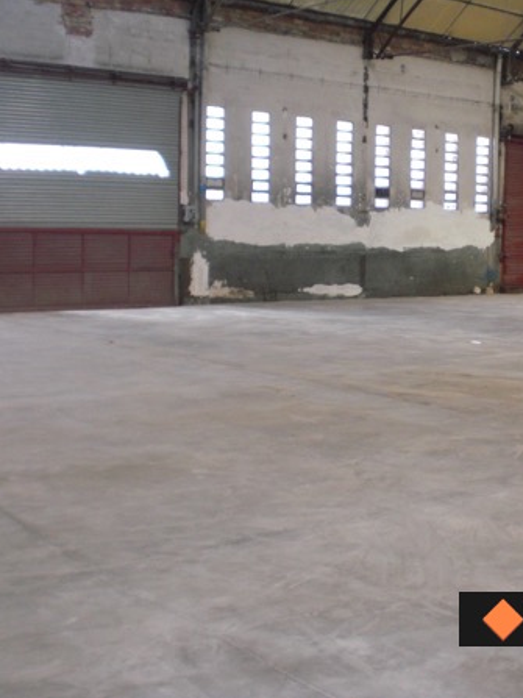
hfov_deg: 27.8
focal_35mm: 51
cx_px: 443
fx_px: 1028
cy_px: 348
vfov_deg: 37.5
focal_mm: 6.3
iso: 200
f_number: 3.1
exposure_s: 1/100
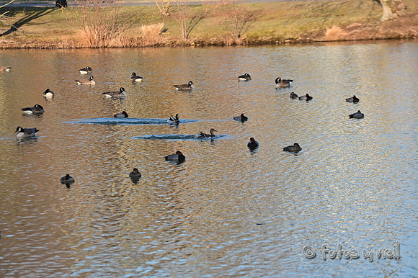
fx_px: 2321
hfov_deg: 10.3
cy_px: 139
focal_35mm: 200
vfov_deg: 6.9
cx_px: 209
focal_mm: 200
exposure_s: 1/2000
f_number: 5
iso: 560
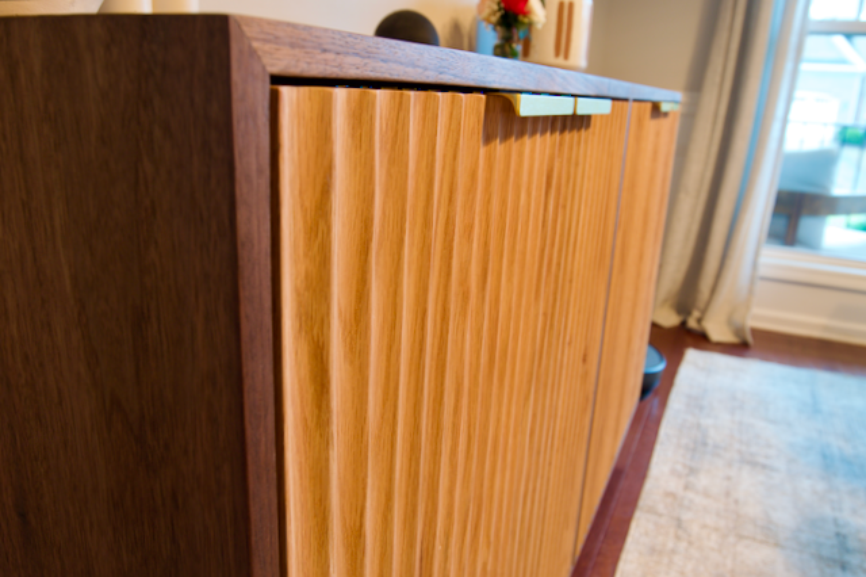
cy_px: 288
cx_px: 433
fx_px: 649
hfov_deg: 67.4
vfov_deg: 47.9
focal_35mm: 27
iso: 200
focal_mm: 18
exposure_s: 1/1.6
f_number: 5.6
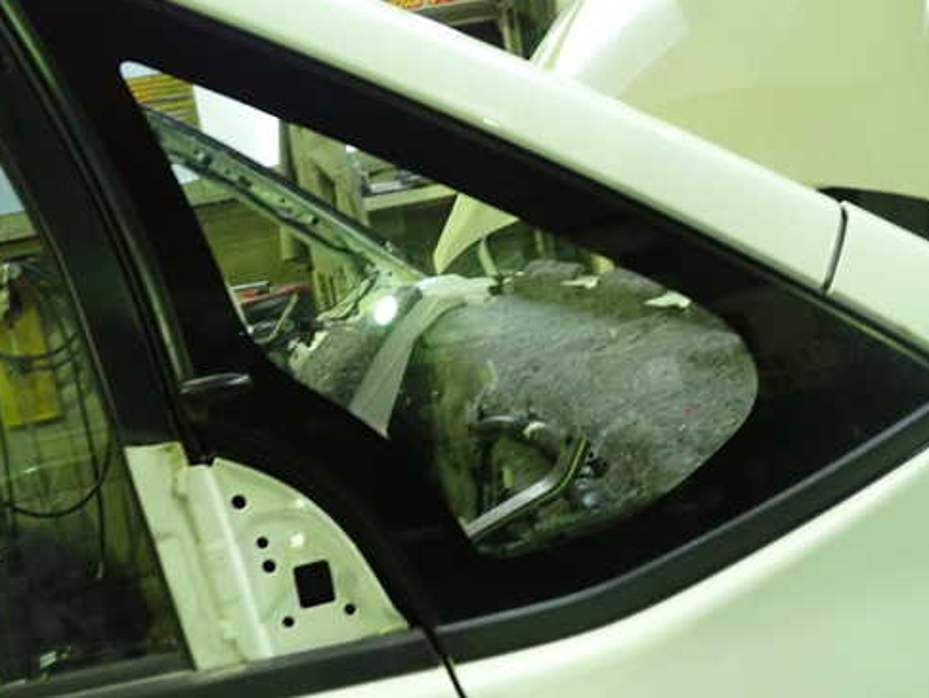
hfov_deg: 50.0
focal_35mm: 37
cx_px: 400
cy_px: 319
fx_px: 993
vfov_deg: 38.7
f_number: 2.3
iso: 800
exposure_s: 1/30
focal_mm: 5.4
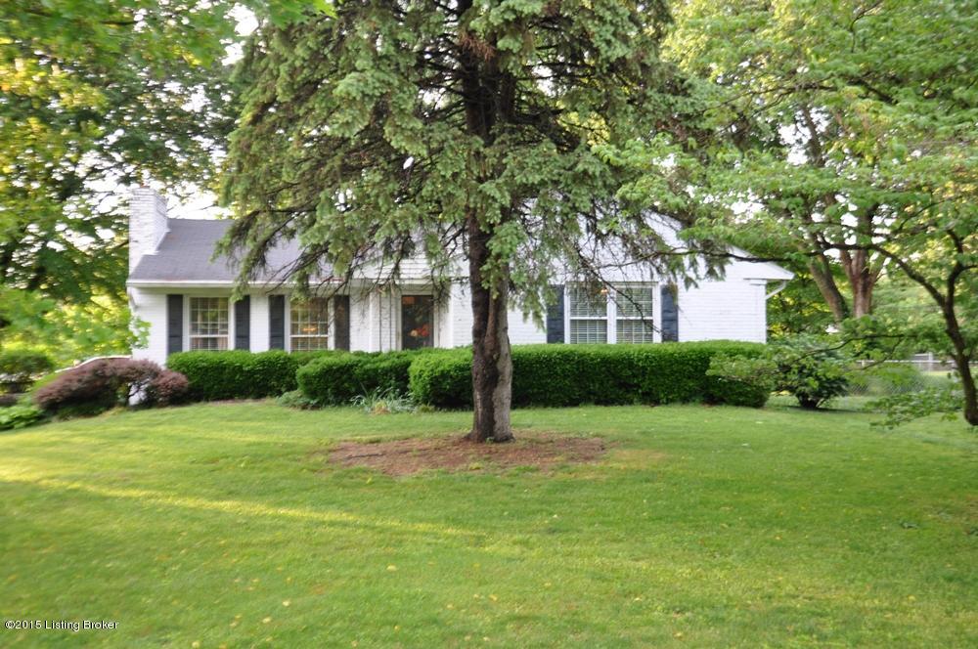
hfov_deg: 51.3
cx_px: 489
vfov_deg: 35.4
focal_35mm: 38
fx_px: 1017
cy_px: 324
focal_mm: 25
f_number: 6.3
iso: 200
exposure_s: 1/40
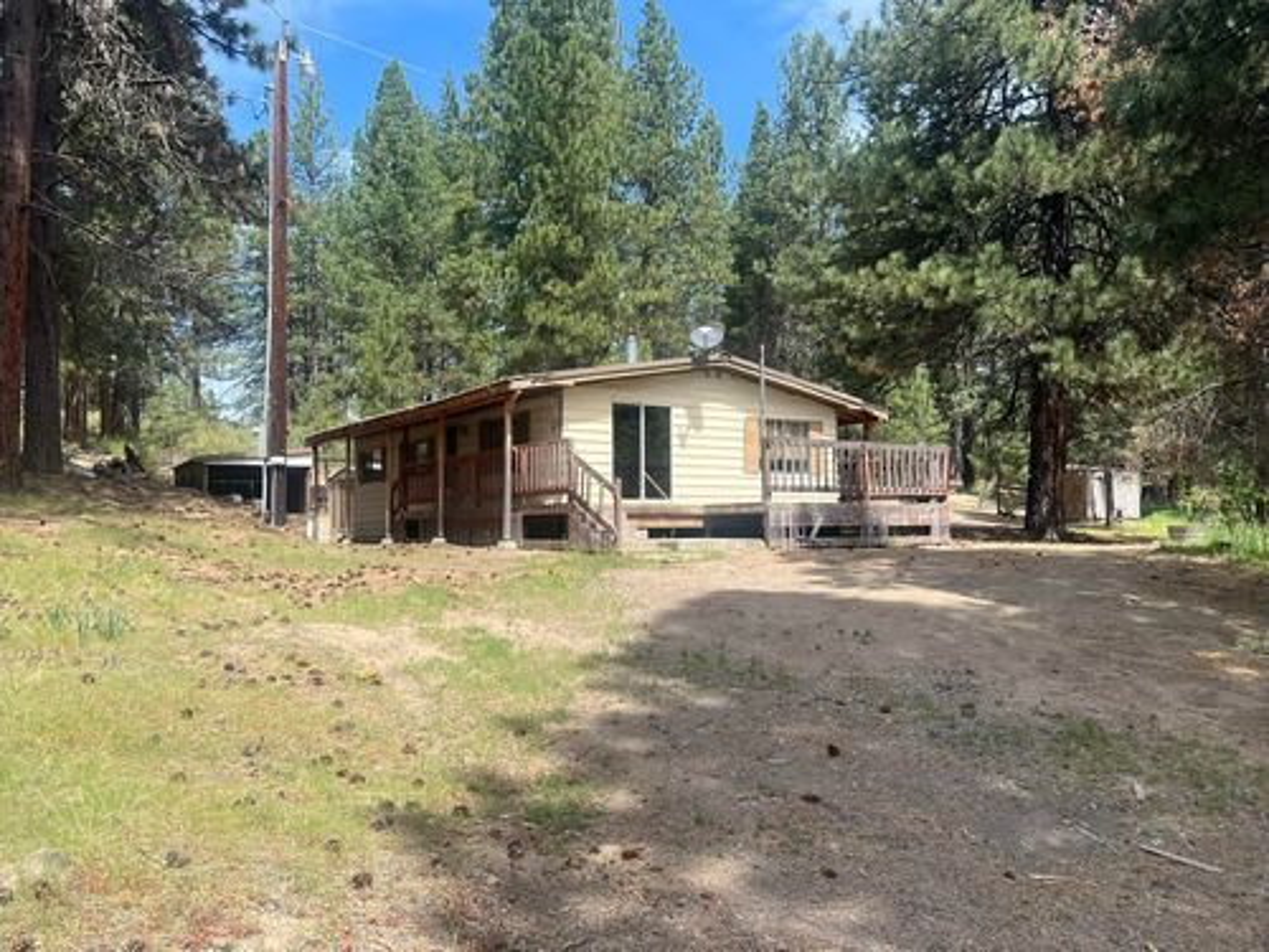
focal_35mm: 26
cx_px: 634
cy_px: 476
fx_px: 953
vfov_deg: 53.1
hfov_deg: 67.3
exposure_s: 1/1808
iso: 50
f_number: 1.5
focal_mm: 5.7
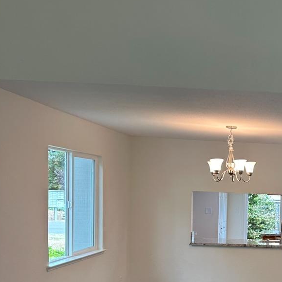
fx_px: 507
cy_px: 236
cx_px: 304
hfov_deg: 28.5
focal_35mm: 55
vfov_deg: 30.2
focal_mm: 6.86
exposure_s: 1/120
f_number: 1.78
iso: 100
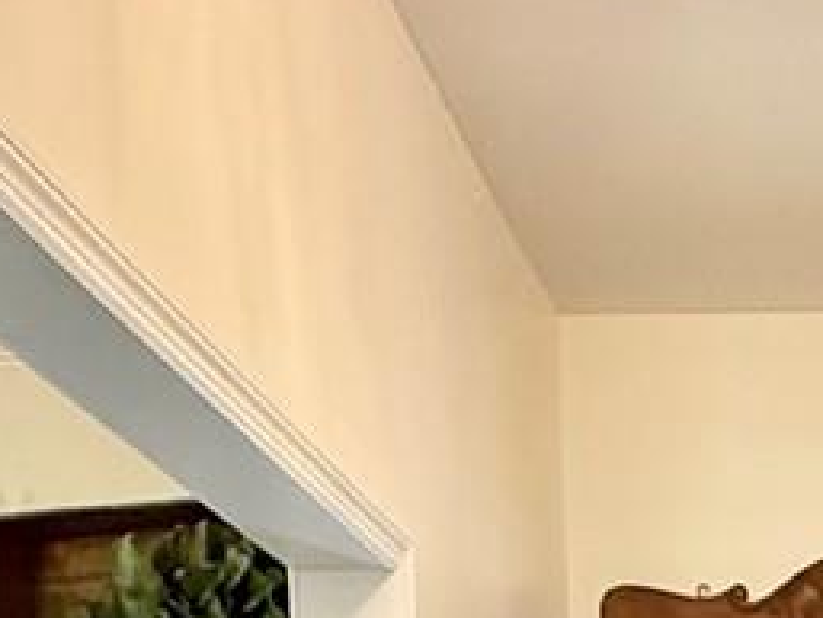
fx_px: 2069
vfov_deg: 13.5
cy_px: 1370
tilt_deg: -8.0
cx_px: 1009
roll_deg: +0.4
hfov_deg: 20.9
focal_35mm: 87
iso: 640
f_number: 2.2
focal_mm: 2.22
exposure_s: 1/120
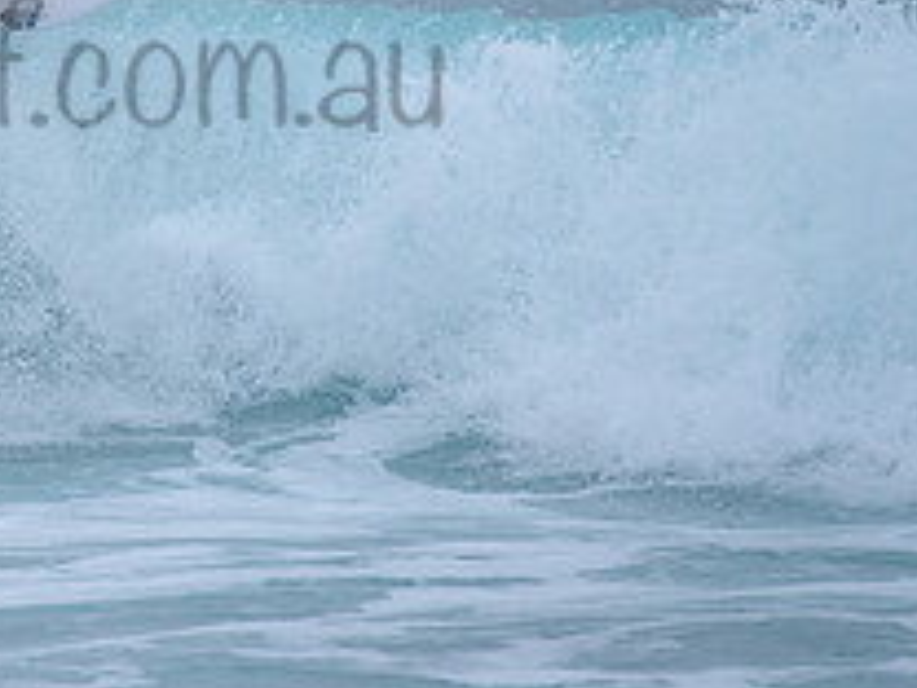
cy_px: 24
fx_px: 35577
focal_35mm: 1343
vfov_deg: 1.1
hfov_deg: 1.5
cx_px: -22
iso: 360
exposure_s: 1/2000
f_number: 5.6
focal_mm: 500
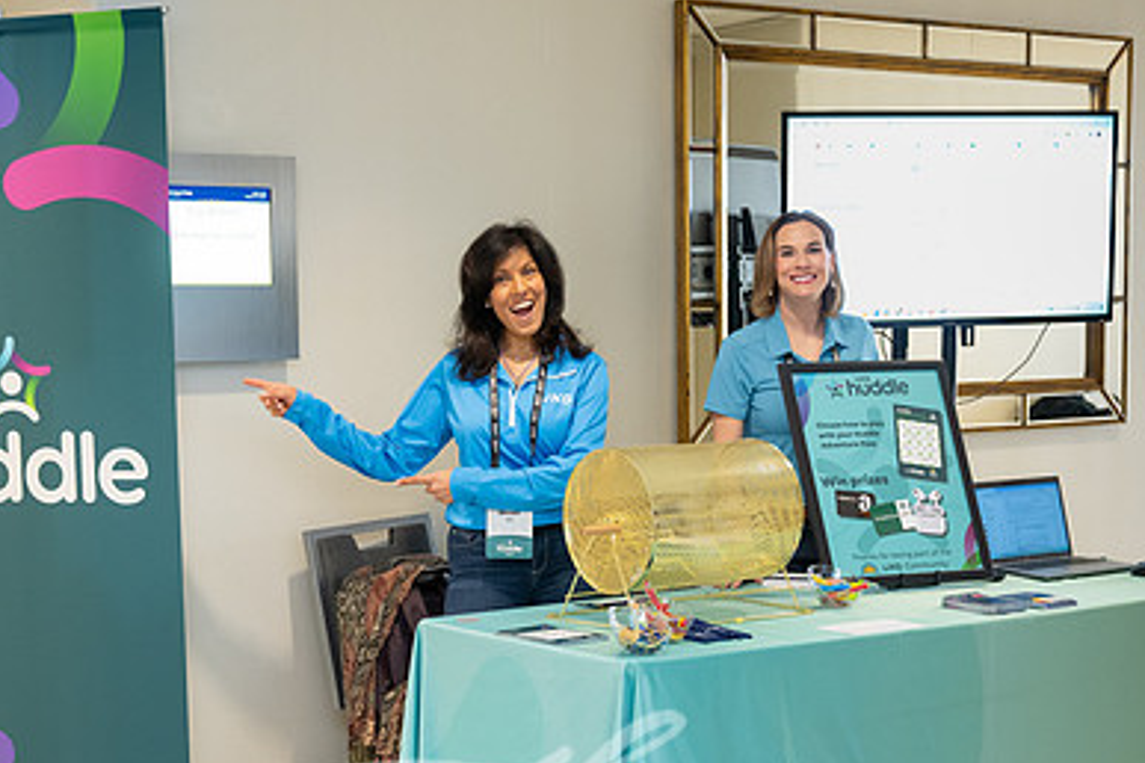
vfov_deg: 20.5
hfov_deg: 30.5
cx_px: 515
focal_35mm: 66
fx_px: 2099
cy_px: 543
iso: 2000
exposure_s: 1/60
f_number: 3.2
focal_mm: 44
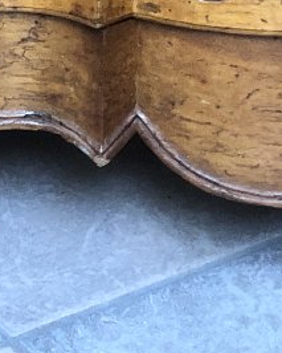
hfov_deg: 6.7
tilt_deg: -16.0
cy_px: -437
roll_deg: -0.1
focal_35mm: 229
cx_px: -101
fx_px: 2388
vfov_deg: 7.9
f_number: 2.4
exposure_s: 1/24
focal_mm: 6
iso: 160
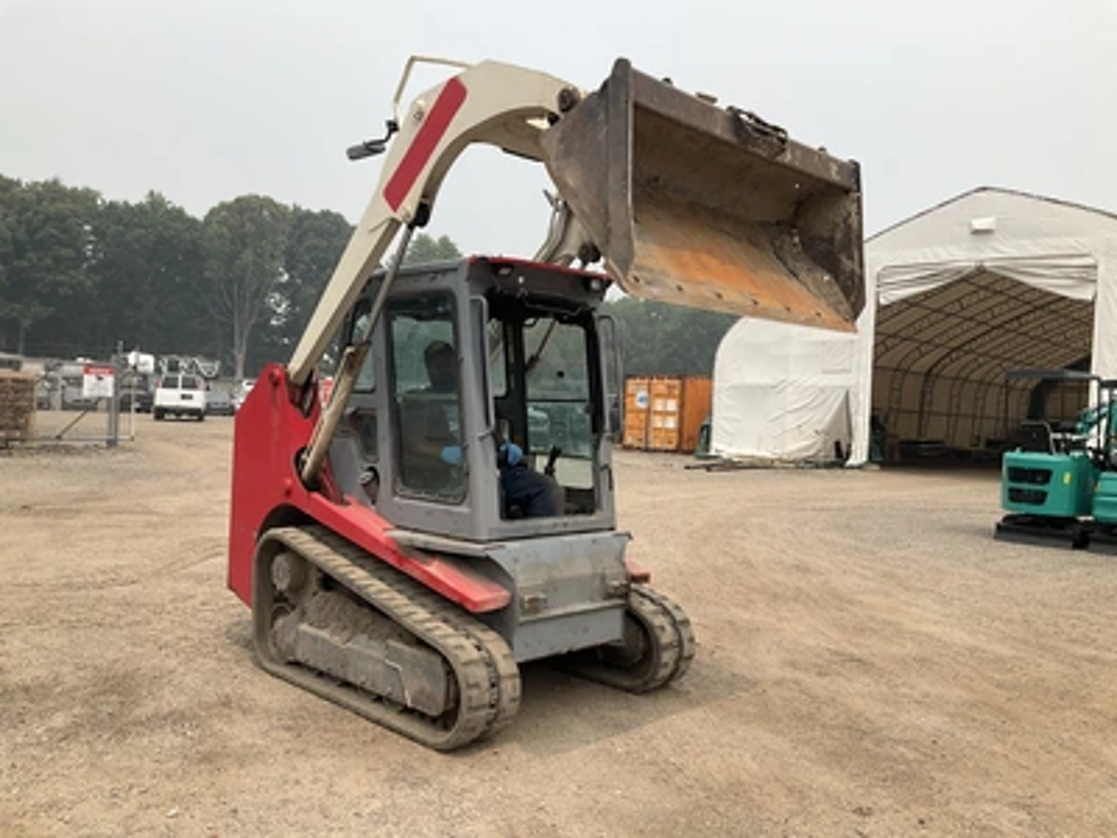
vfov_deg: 48.2
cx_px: 558
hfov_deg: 61.7
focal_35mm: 29
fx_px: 936
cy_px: 419
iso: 25
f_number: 1.8
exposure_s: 1/2427
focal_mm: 3
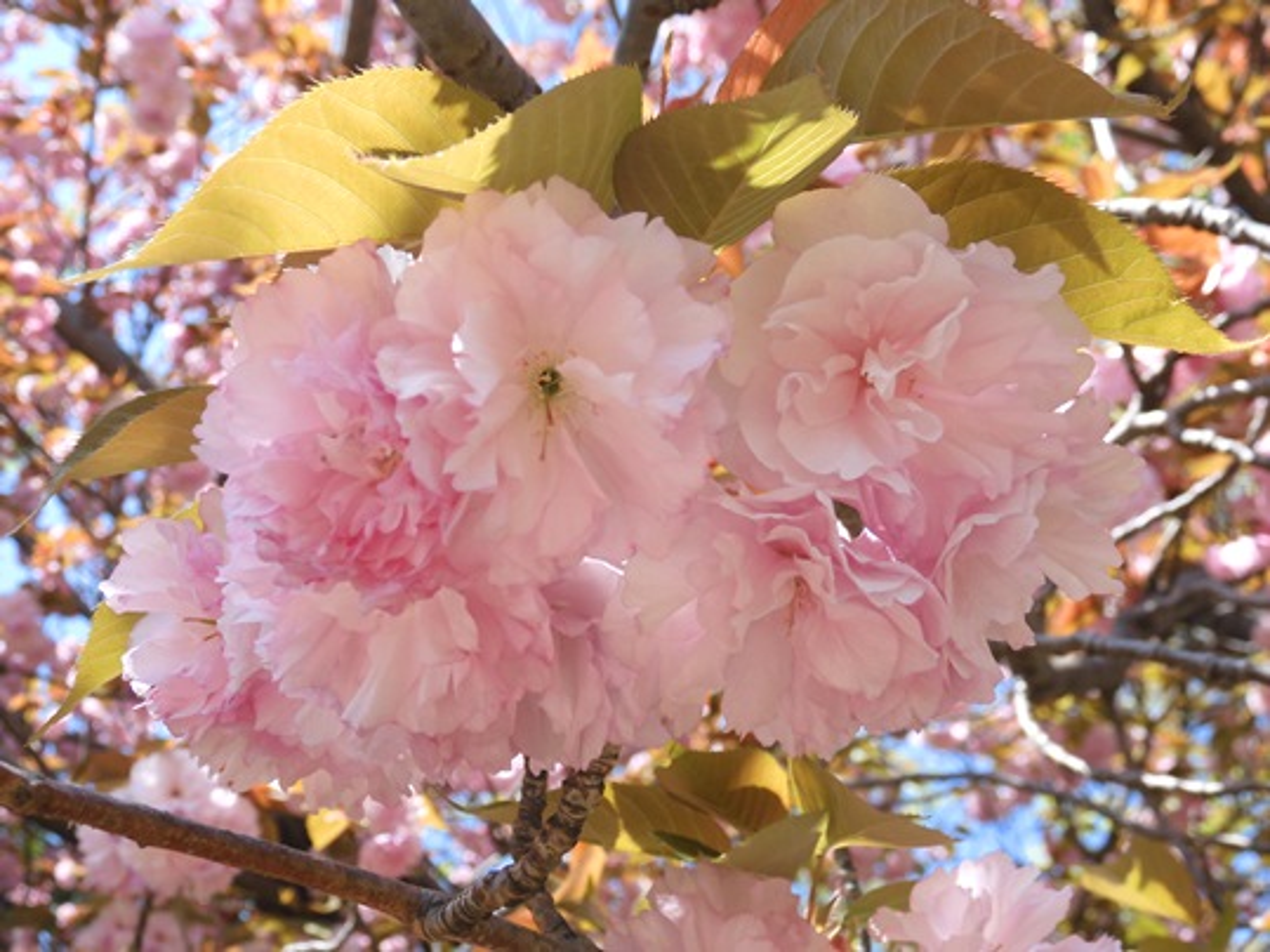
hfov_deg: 38.2
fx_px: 1834
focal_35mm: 50
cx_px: 635
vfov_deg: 29.1
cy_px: 476
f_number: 4
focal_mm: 8.9
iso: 100
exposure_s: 1/320
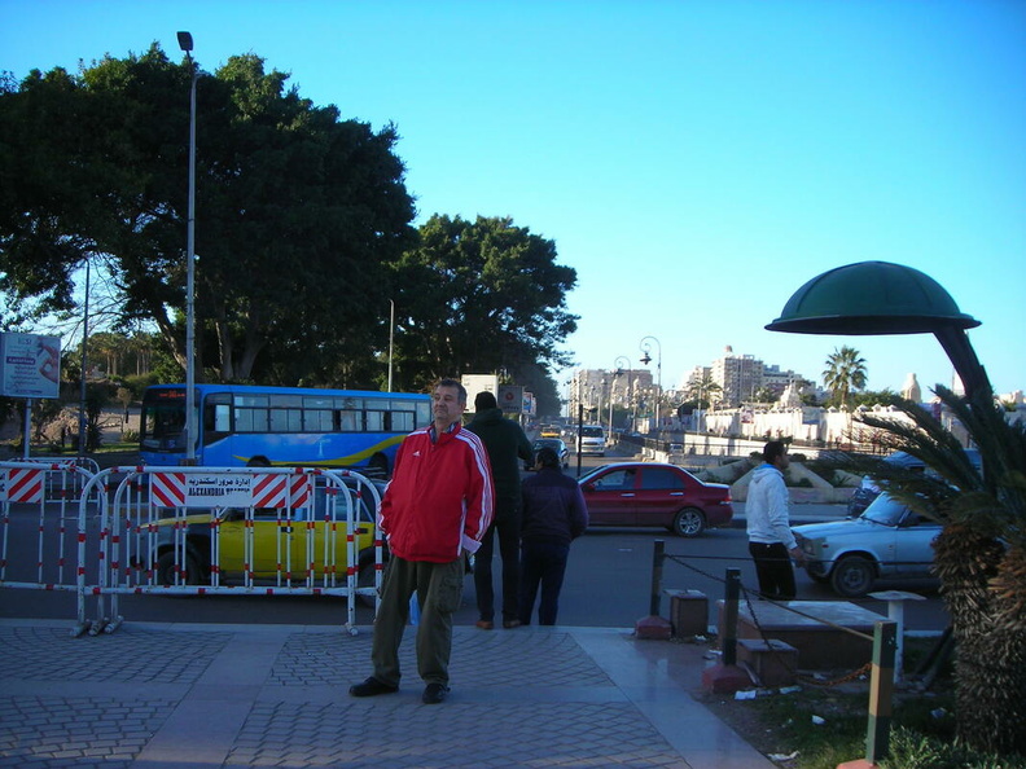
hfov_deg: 49.0
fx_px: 1126
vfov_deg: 37.7
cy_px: 384
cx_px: 513
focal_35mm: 38
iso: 50
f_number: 3.2
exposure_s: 1/266
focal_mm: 6.3
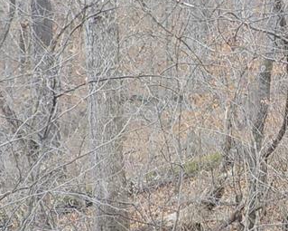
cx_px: 274
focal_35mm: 94
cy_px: 104
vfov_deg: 16.4
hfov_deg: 19.9
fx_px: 801
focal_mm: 4.1
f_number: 3.3
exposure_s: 1/40
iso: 125
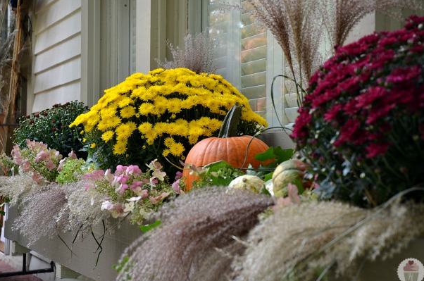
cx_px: 211
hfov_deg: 29.7
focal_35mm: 68
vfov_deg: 19.9
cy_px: 143
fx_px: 799
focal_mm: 44
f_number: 5.6
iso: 320
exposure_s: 1/125
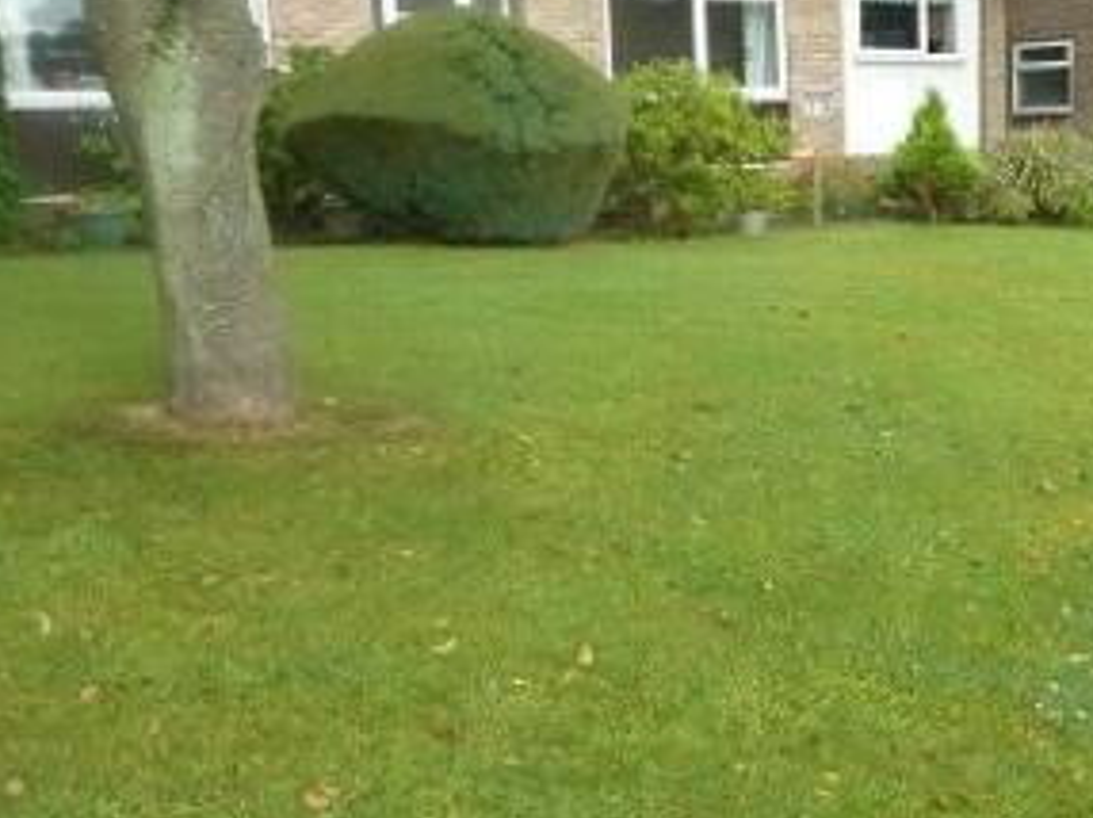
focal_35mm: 51
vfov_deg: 28.4
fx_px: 1609
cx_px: 827
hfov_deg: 36.6
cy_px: 499
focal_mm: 4.1
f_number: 3.3
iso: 80
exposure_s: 1/100
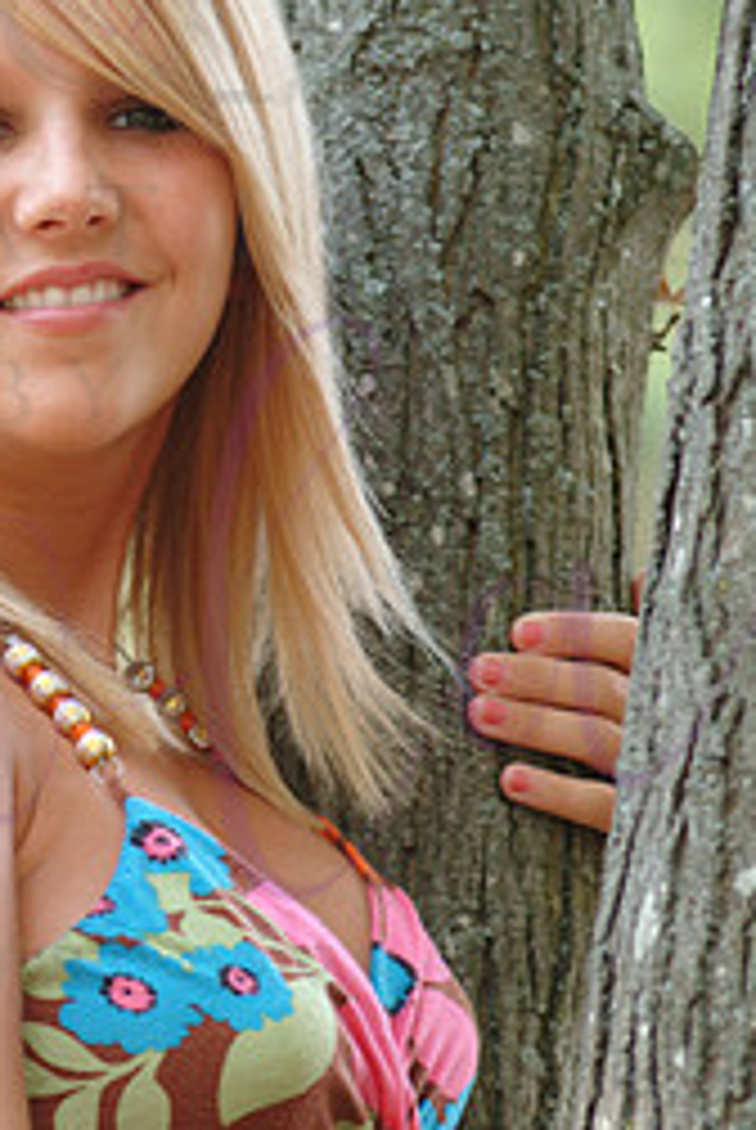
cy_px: 383
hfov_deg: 4.1
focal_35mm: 339
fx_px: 10648
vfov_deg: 6.1
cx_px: 115
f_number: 4
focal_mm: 126
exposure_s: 1/90
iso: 400
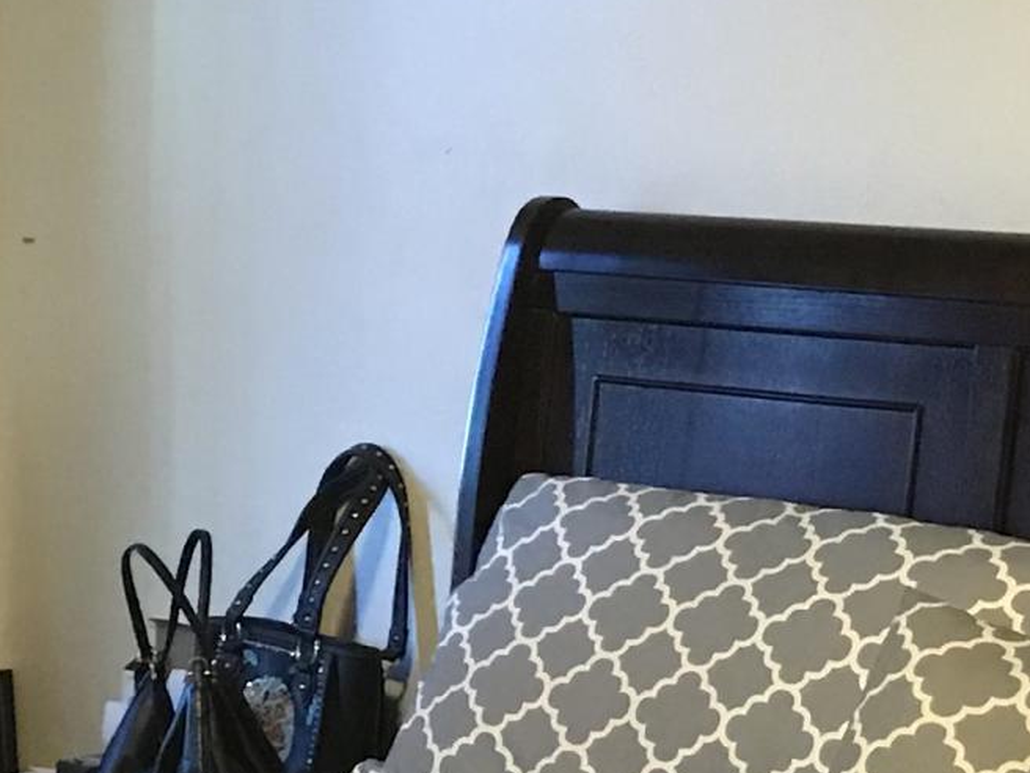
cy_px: 792
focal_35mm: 128
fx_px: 3809
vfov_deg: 11.5
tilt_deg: -10.3
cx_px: 258
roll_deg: -0.5
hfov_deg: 15.3
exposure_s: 1/5
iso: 80
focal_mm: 3.99
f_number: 1.8
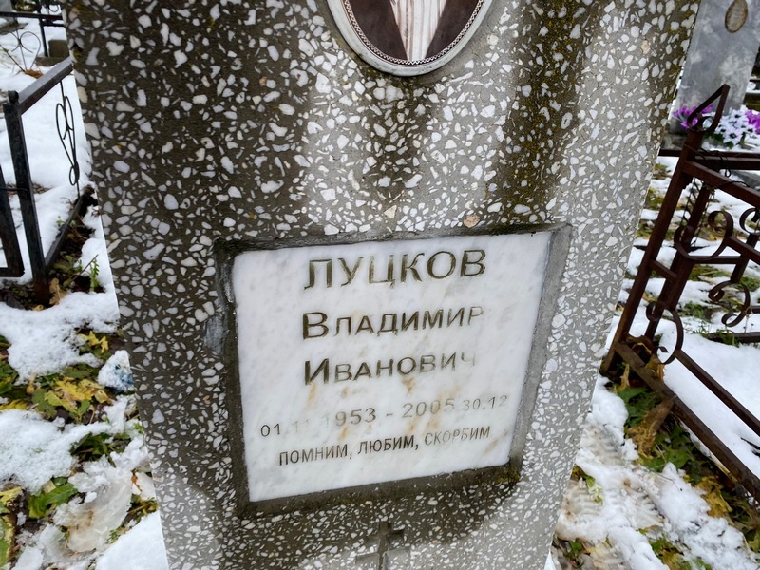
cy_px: 285
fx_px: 571
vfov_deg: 53.1
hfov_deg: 67.3
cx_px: 380
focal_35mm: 26
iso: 50
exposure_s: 1/121
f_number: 1.8
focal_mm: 4.25
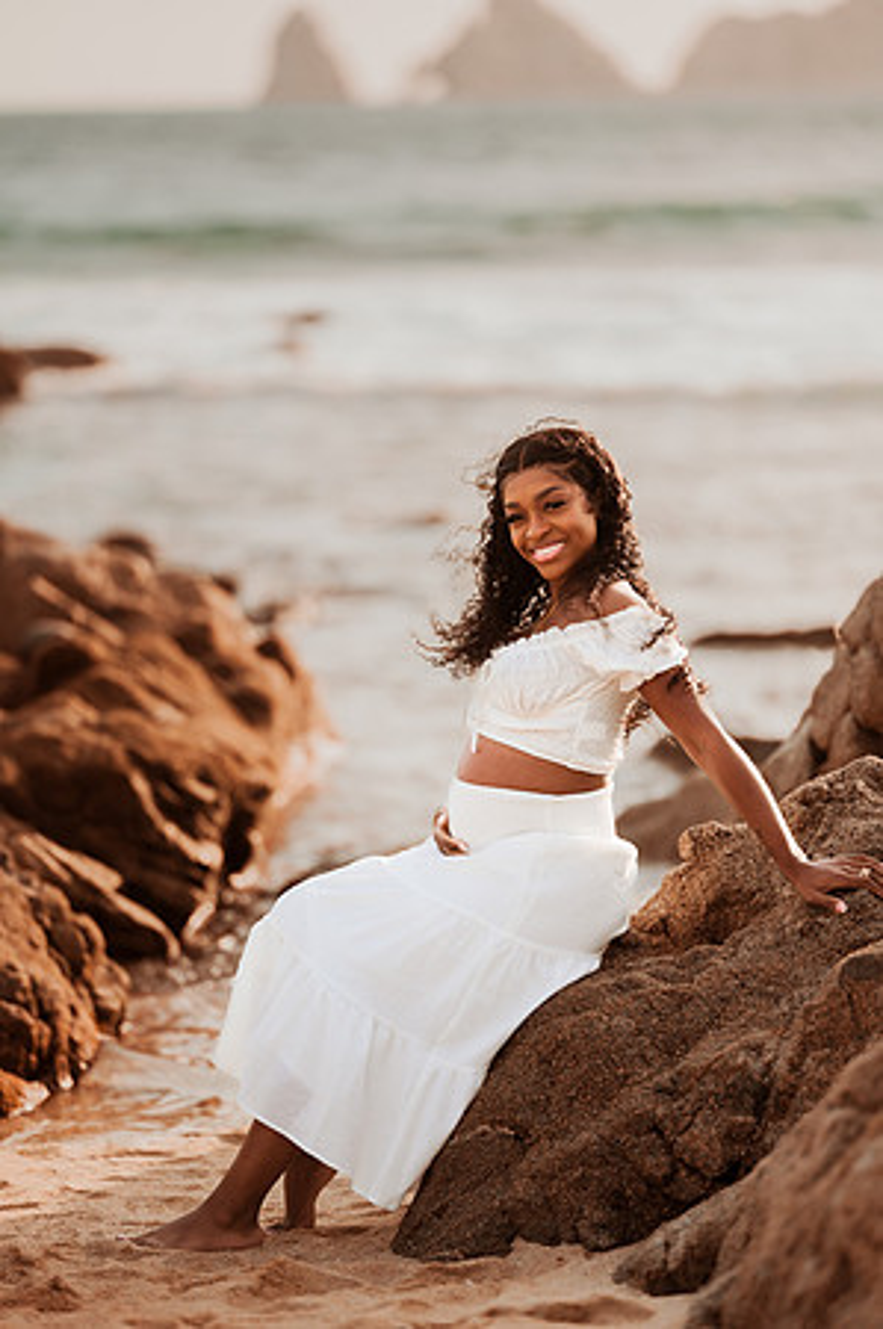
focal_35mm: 135
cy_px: 664
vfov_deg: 15.2
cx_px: 442
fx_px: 4978
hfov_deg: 10.1
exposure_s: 1/4000
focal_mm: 135
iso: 125
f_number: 1.8
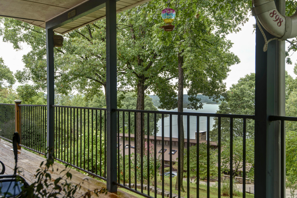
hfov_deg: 53.0
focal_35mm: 36
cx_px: 164
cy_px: 105
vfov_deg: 36.9
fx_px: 297
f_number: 6.7
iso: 100
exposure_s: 1/45
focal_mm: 32
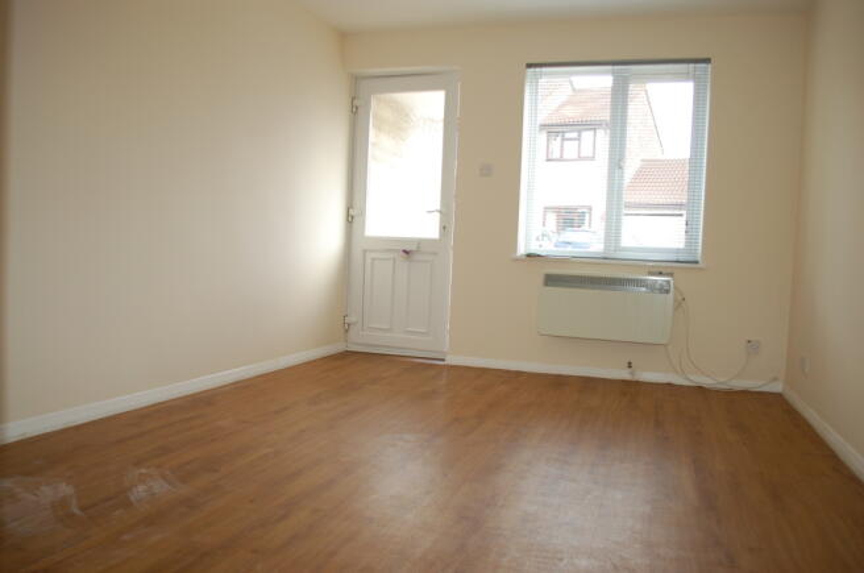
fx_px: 647
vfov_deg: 47.8
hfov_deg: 67.5
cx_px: 432
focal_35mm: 27
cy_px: 286
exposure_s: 1/60
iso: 400
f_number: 3.5
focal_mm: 18
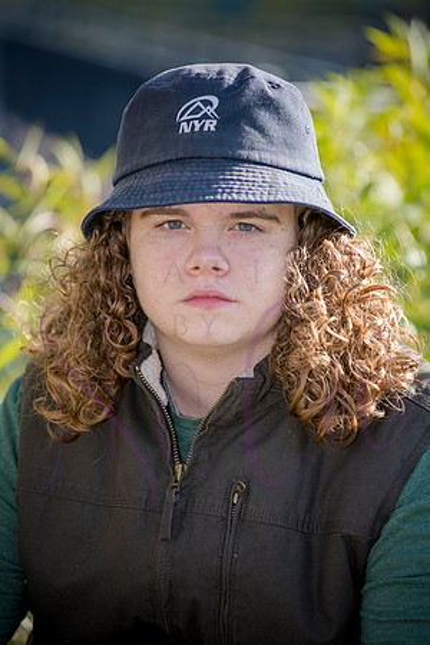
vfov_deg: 14.2
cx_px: 215
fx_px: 2598
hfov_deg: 9.5
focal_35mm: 145
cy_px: 322
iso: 640
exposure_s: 1/800
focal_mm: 145
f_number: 4
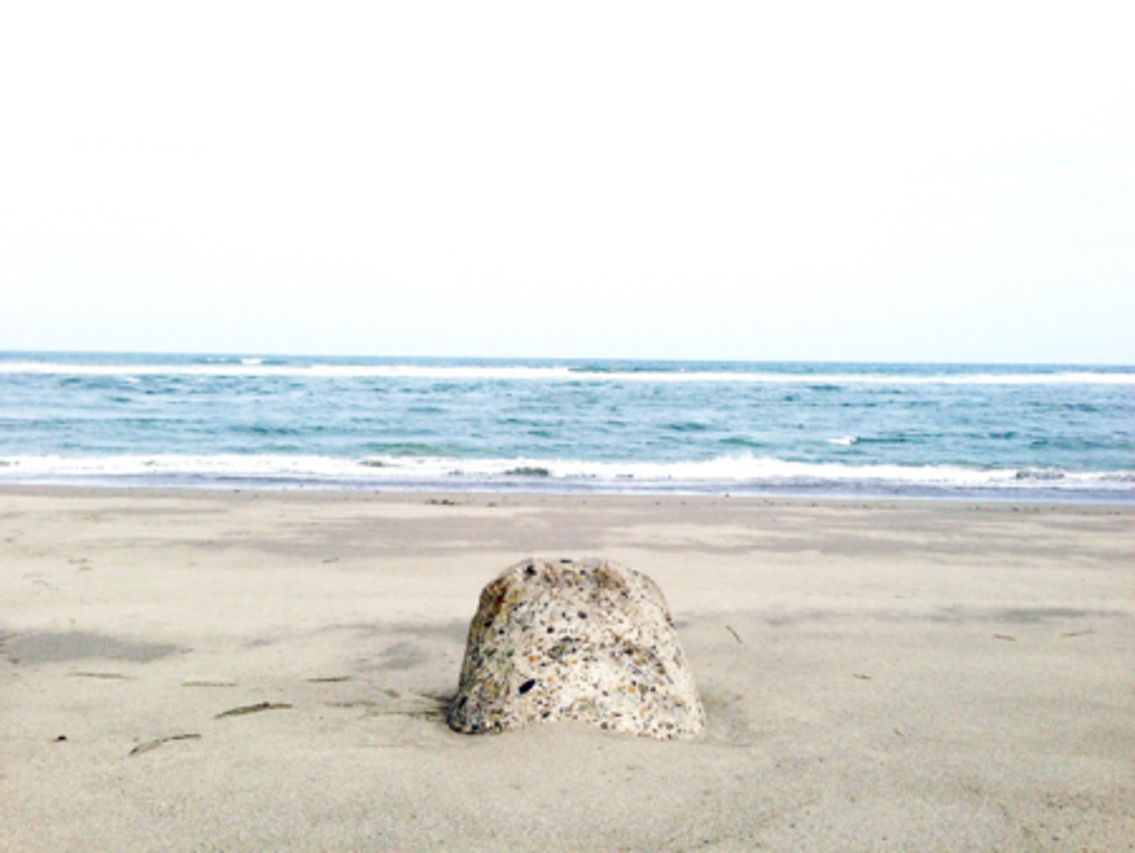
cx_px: 568
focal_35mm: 33
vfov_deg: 43.0
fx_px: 1083
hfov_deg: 55.3
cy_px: 426
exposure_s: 1/2584
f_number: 2.4
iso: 50
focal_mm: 4.13
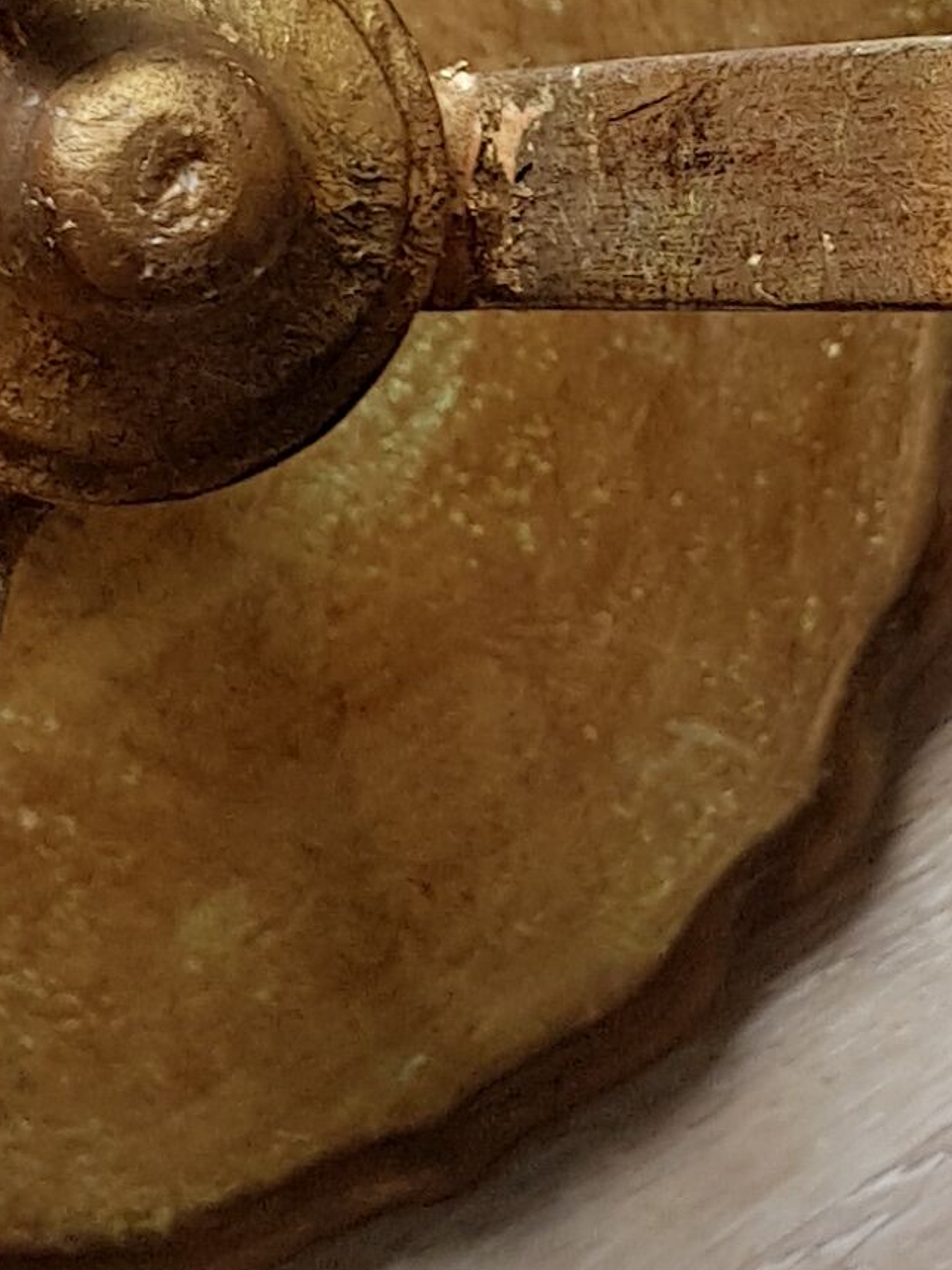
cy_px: 109
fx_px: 4475
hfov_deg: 12.1
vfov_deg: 15.9
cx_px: 871
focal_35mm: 122
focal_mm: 4.2
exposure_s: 1/100
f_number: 1.7
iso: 64
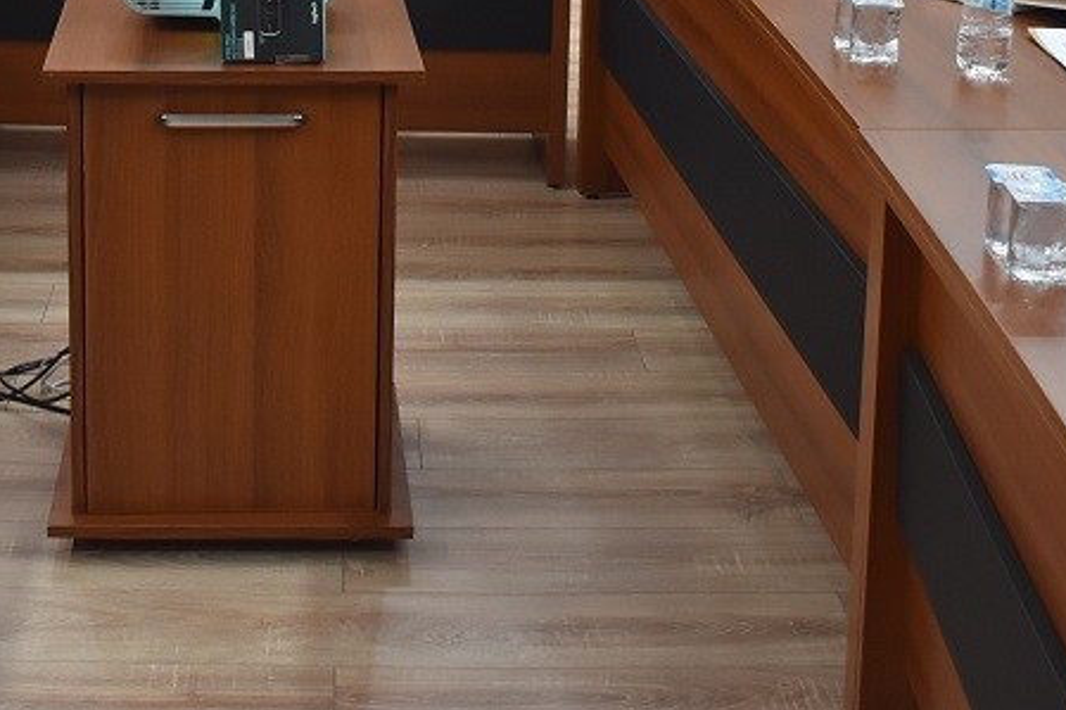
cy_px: -237
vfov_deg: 17.6
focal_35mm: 72
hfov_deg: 27.8
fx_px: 2131
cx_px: 312
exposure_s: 1/80
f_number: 4.5
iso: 800
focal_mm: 18
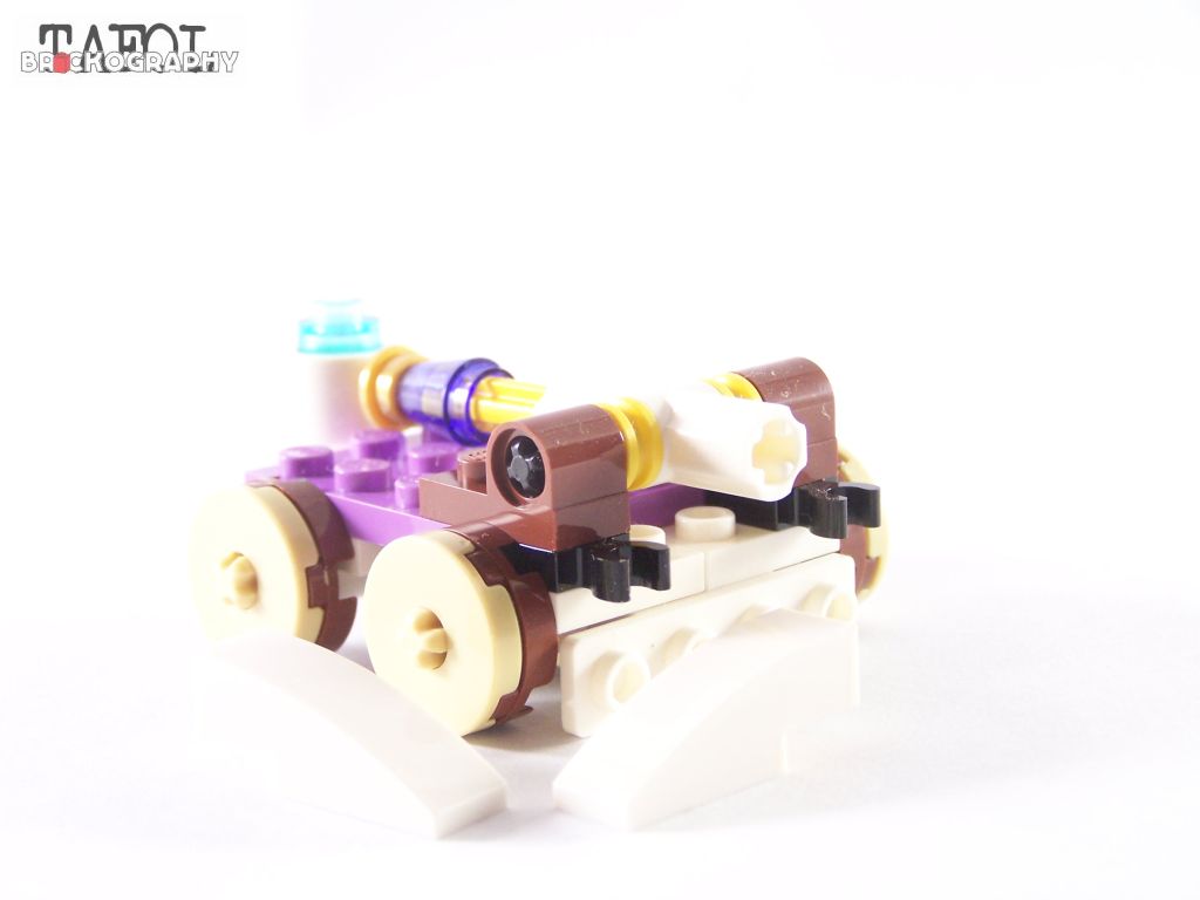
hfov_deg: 26.0
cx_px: 600
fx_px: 2600
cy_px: 450
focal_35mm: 75
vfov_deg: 19.6
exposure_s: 1/20
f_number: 3.2
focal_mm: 12.4
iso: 200
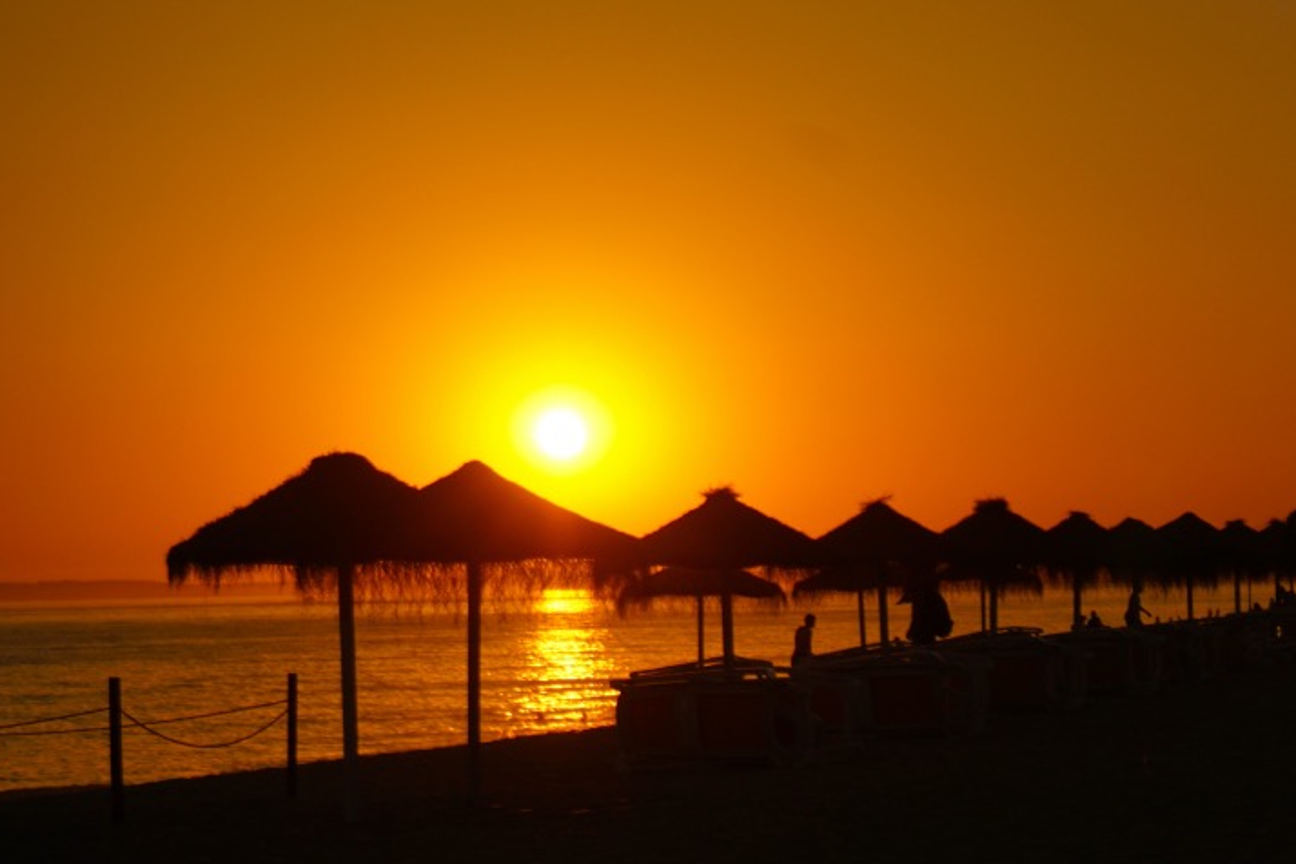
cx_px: 1040
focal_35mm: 126
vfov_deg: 10.9
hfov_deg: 16.1
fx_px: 4536
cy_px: 546
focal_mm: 50
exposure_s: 1/2000
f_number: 7.1
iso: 160
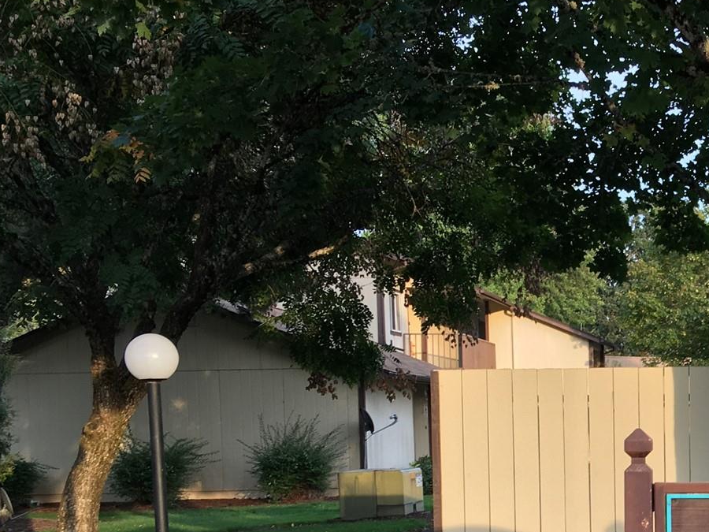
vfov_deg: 21.8
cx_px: 762
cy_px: 468
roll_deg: +1.9
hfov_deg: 27.2
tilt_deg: -2.8
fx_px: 1352
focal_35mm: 66
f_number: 2.2
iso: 25
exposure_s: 1/133
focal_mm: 4.15
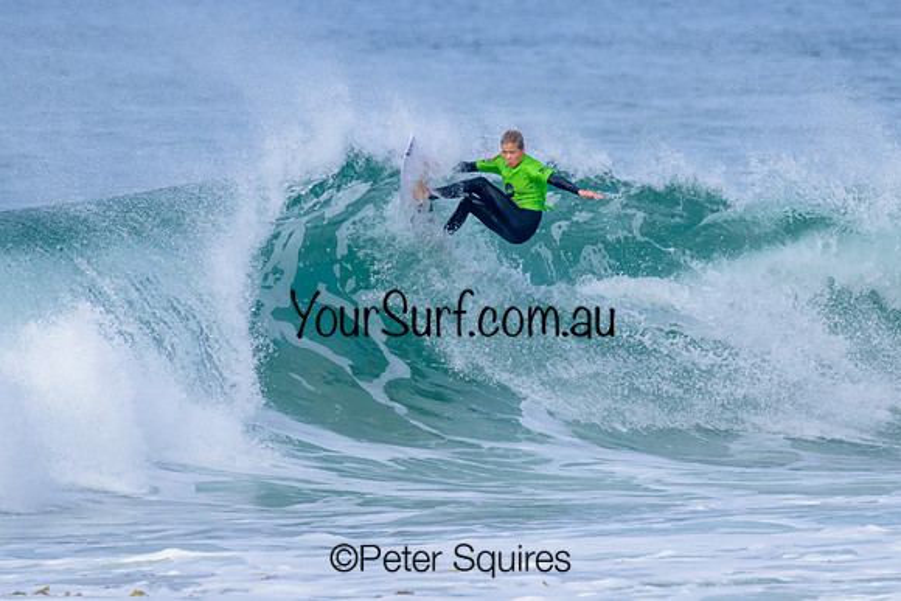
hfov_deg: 1.9
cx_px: 513
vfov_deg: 1.3
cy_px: 272
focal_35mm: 1098
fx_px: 27479
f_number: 11
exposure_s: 1/2000
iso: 1000
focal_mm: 800
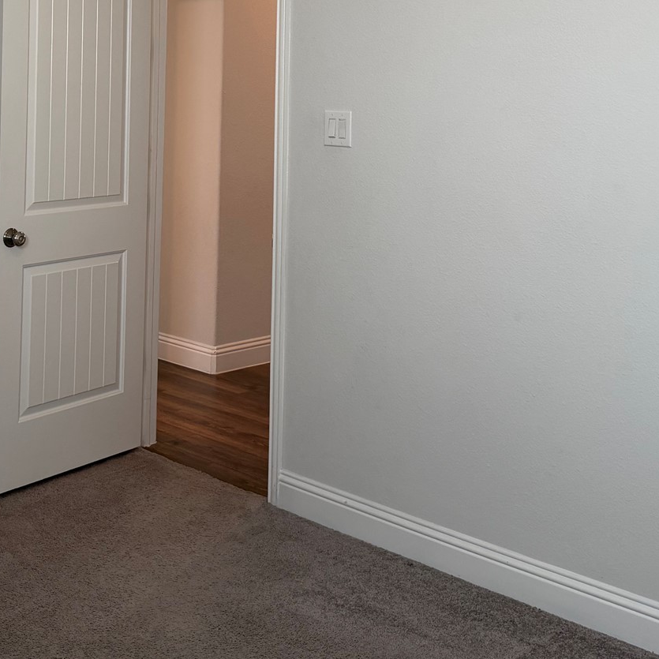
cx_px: 245
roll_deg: -0.6
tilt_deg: +1.3
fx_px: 1120
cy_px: 62
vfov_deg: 31.2
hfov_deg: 32.6
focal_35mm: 52
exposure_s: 1/120
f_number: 1.78
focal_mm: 6.76
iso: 160
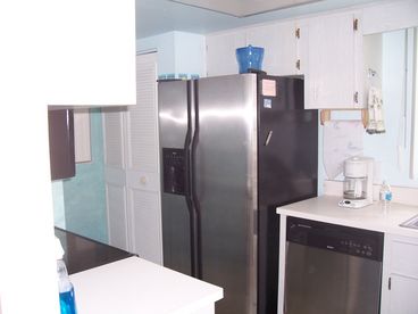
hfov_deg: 54.0
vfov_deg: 41.8
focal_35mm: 34
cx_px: 209
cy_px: 157
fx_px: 411
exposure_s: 1/60
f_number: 2.7
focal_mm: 5.6
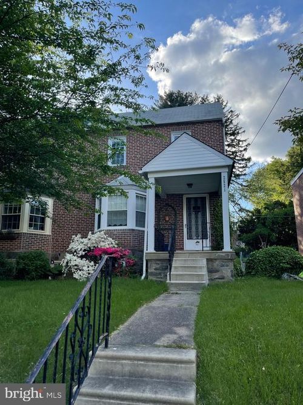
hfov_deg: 53.0
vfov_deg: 67.3
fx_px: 304
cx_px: 152
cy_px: 202
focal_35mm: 26
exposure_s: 1/2165
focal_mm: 5.1
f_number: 1.6
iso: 32
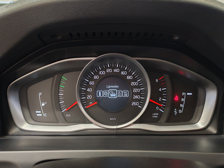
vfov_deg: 44.2
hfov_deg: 56.8
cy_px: 84
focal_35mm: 32
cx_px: 112
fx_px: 207
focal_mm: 6.12
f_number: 1.9
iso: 1600
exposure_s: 1/33
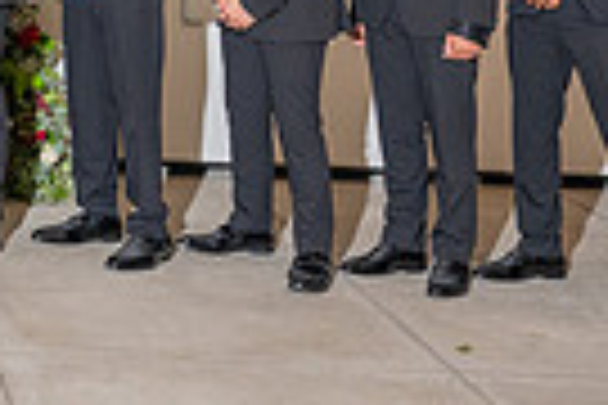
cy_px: -196
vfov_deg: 12.3
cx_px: -341
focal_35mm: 106
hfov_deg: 17.1
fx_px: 1790
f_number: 3.5
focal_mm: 24
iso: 800
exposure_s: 1/200
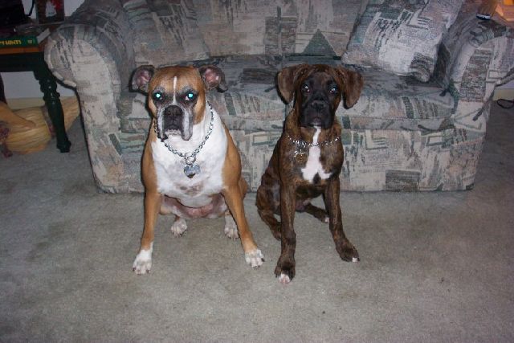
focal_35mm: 35
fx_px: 500
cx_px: 257
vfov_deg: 37.9
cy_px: 172
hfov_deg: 54.4
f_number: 2.8
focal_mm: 7.5
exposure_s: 1/30
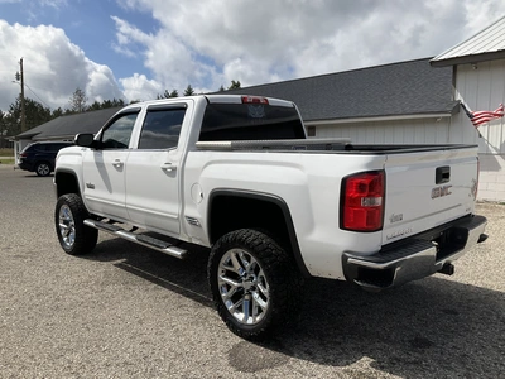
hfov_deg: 61.7
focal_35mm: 29
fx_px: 423
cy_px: 190
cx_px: 252
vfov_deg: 48.2
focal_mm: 3
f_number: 1.8
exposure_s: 1/3534
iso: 25
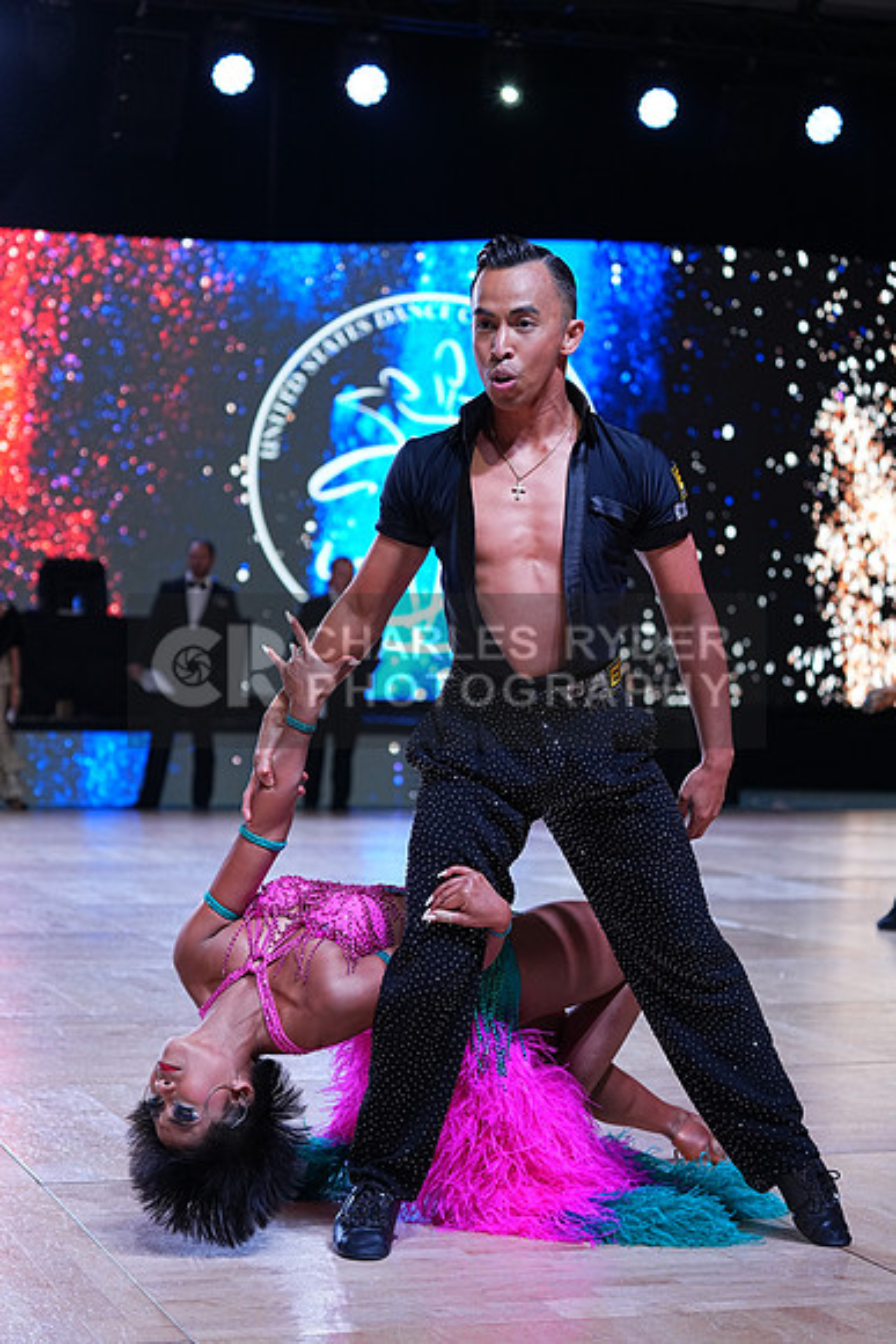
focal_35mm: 70
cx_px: 448
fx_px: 2612
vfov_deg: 28.8
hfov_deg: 19.5
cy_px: 672
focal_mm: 70
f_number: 4
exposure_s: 1/400
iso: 800
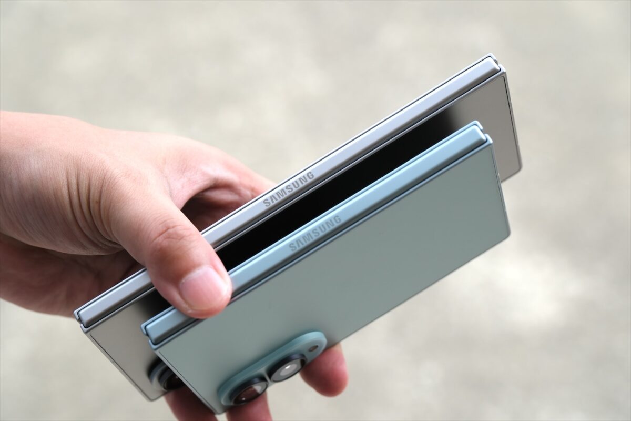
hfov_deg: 24.5
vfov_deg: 16.5
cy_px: 210
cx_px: 316
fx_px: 1455
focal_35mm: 83
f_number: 5
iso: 160
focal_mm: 55
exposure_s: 1/320
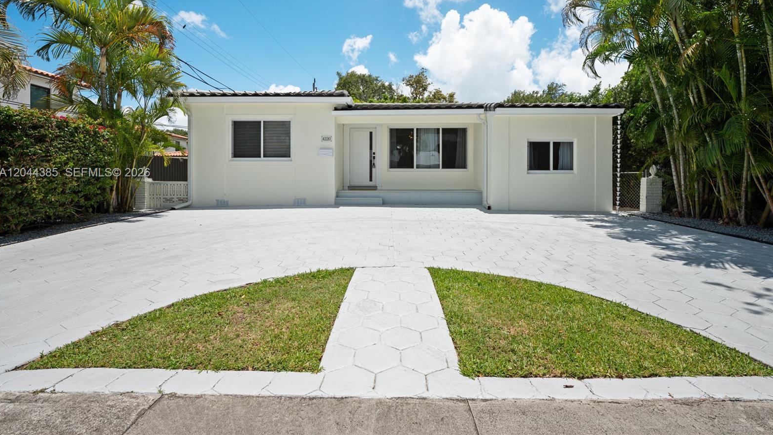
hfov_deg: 97.5
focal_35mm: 17
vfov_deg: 64.7
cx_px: 391
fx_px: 339
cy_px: 174
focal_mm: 15.5
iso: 200
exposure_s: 1/640
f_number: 13
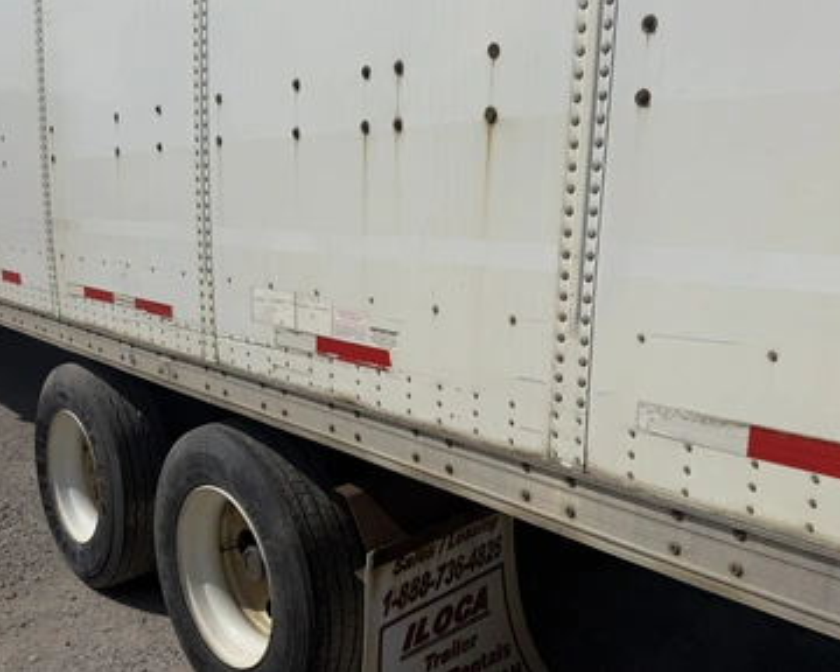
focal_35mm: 26
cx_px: 448
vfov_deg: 54.9
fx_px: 646
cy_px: 324
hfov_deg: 66.0
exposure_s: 1/17544
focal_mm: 6.76
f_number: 1.78
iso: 80
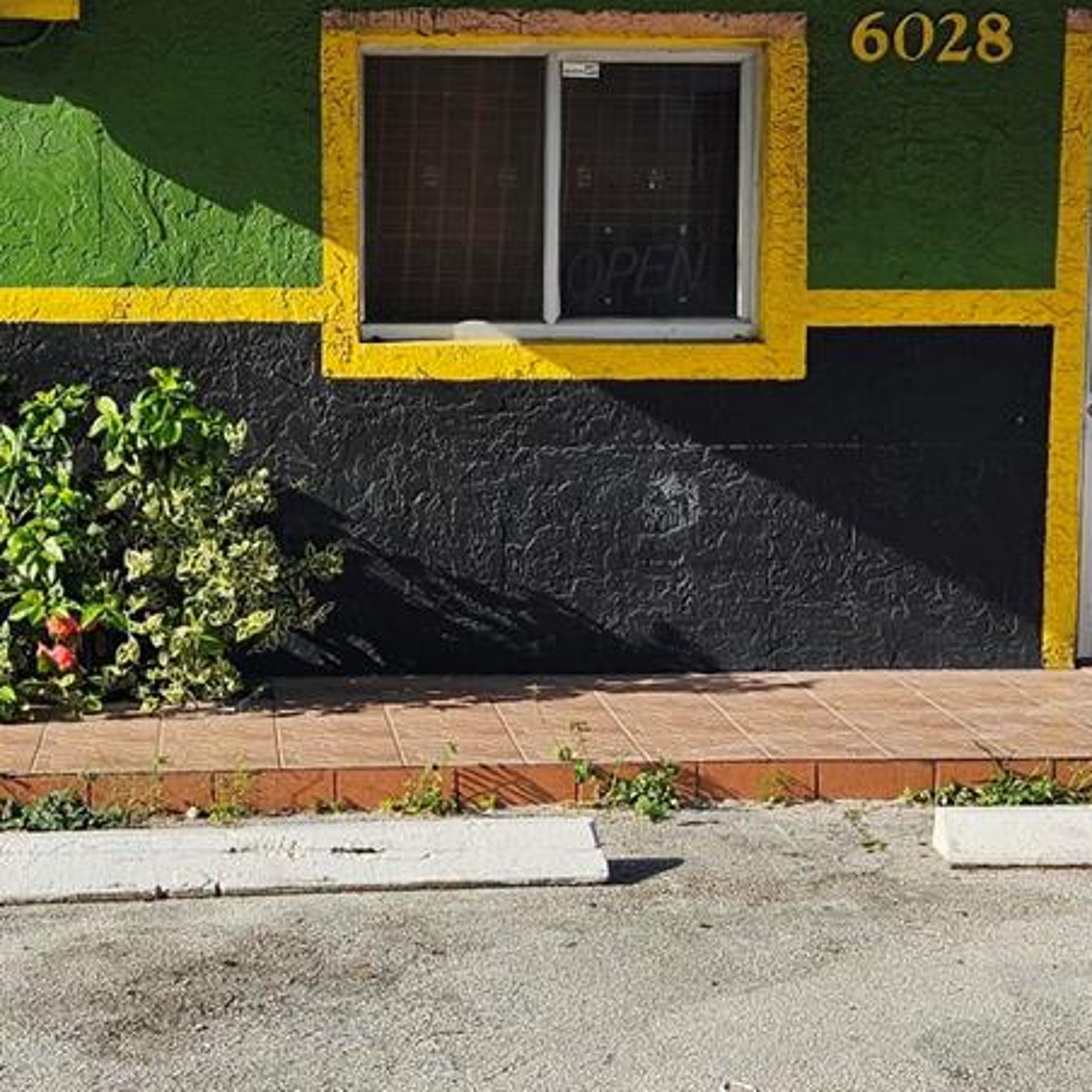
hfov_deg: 23.9
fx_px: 2570
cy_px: 498
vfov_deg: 24.0
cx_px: 420
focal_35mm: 72
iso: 25
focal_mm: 5.4
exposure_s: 1/1576
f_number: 1.8
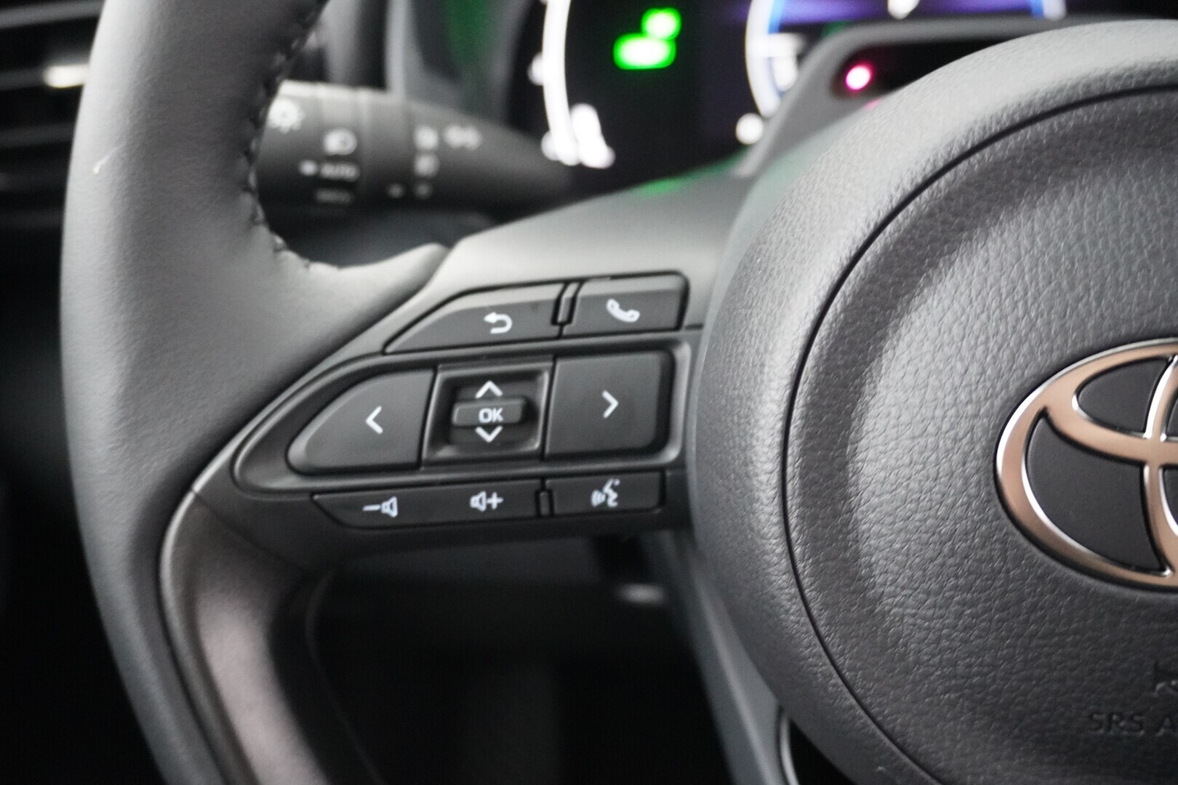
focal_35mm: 34
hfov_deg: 55.1
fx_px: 1129
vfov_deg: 38.4
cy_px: 392
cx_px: 589
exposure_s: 1/10
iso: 6400
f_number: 4
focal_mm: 23
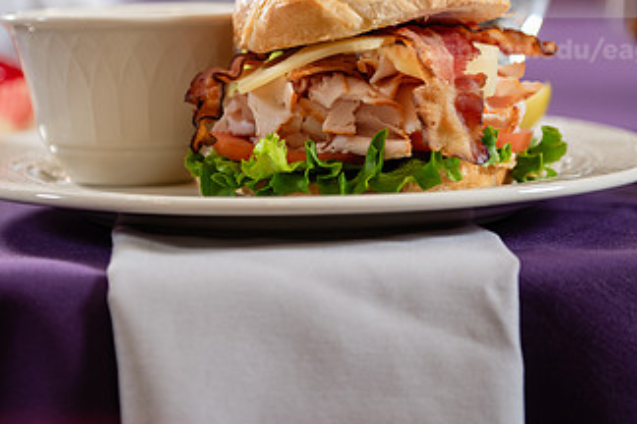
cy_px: 91
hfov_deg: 17.3
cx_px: 263
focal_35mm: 118
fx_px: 2088
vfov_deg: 11.6
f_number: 3.2
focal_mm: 66
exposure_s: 1/160
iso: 250
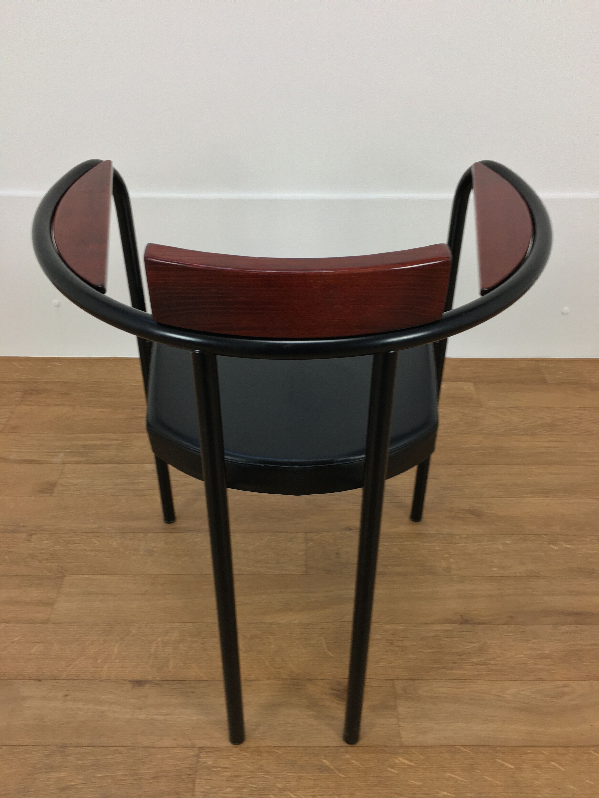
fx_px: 669
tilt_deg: -33.6
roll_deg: -2.2
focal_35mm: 29
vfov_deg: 61.7
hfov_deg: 48.2
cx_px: 300
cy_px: 399
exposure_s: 1/33
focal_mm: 4.15
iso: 40
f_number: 2.2
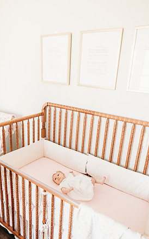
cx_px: 69
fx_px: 162
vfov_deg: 72.5
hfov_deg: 49.2
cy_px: 122
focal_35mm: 25
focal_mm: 24
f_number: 2.8
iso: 1600
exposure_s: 1/100
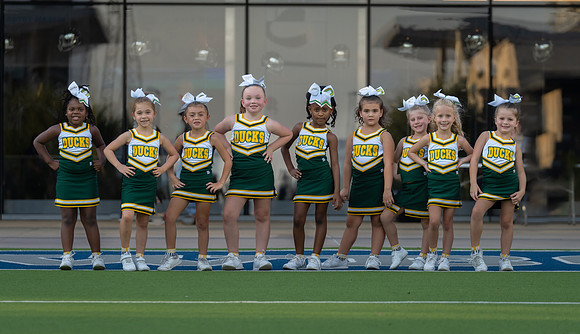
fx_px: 3047
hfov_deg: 10.9
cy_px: 201
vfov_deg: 6.3
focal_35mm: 197
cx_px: 325
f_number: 3.5
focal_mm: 148
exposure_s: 1/1600
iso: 640
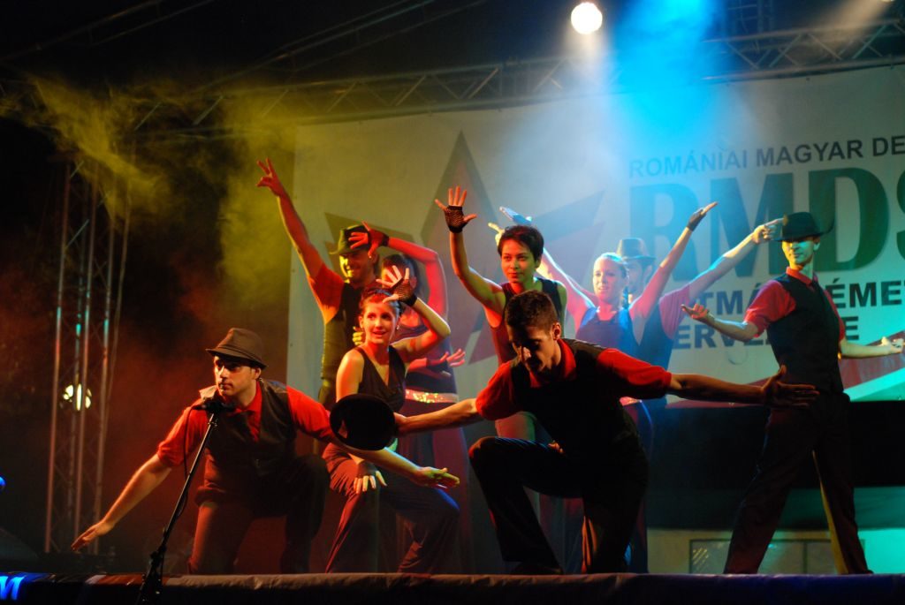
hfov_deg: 27.0
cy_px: 302
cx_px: 452
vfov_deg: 18.2
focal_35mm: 75
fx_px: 1887
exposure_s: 1/80
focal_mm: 50
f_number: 2.5
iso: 800
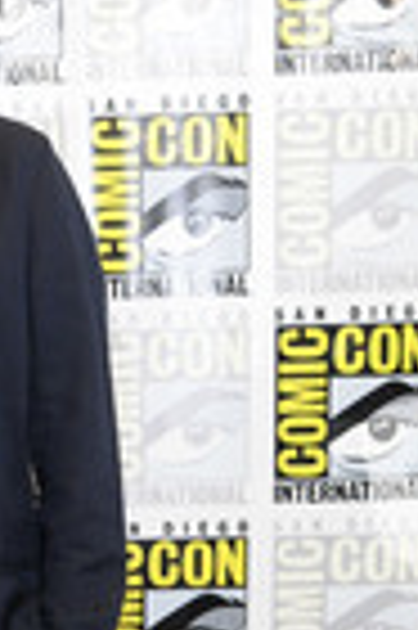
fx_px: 1798
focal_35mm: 103
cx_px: -173
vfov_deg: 19.1
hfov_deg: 12.7
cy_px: 680
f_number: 4.5
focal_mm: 24
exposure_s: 1/60
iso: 1000
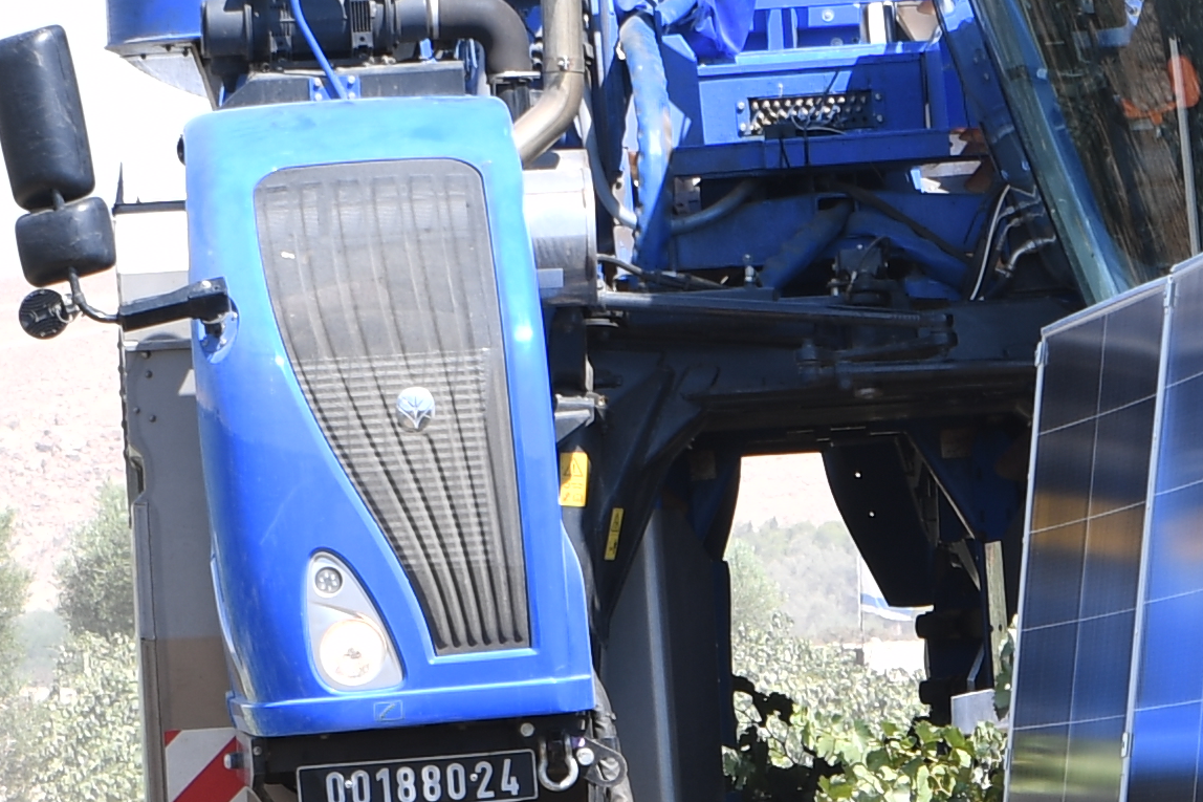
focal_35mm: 422
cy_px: 277
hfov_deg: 4.9
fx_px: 14099
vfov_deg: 3.3
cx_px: 1495
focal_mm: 58
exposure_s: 1/125
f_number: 6.3
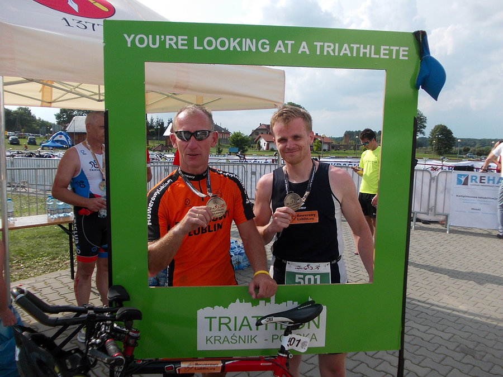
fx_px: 407
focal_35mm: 28
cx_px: 252
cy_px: 188
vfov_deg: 49.7
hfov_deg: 63.4
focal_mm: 4
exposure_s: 1/1000
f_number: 2.7
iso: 80
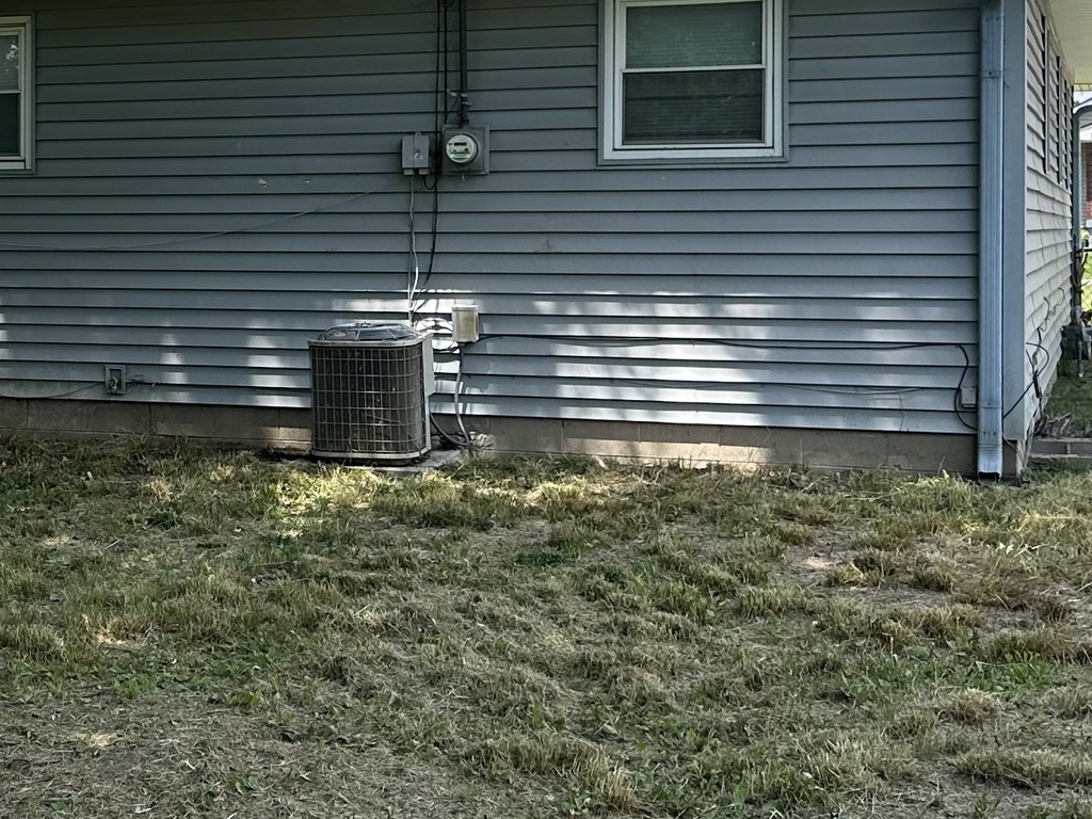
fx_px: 2271
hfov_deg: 25.4
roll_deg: +0.8
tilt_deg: +0.8
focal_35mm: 72
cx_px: -47
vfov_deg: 20.3
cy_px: 230
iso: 80
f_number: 1.78
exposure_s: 1/864
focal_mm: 6.86
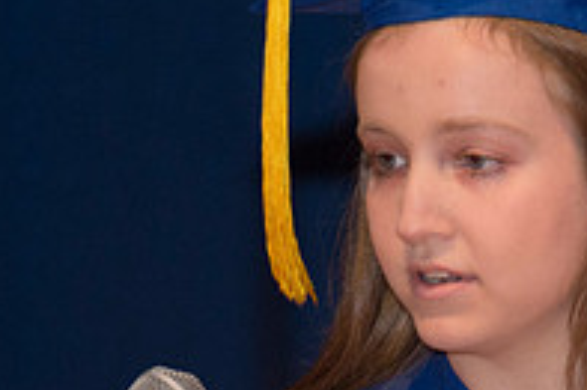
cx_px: 461
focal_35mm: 818
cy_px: 453
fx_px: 13326
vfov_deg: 1.7
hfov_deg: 2.5
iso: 2000
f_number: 5.6
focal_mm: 230
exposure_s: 1/80
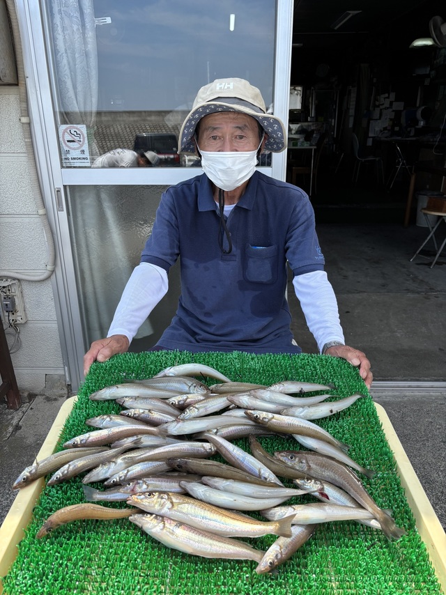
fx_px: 447
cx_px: 223
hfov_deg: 53.0
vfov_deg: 67.3
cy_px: 298
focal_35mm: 26
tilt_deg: -21.6
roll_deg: +0.2
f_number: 1.6
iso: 50
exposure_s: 1/1418
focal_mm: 5.96
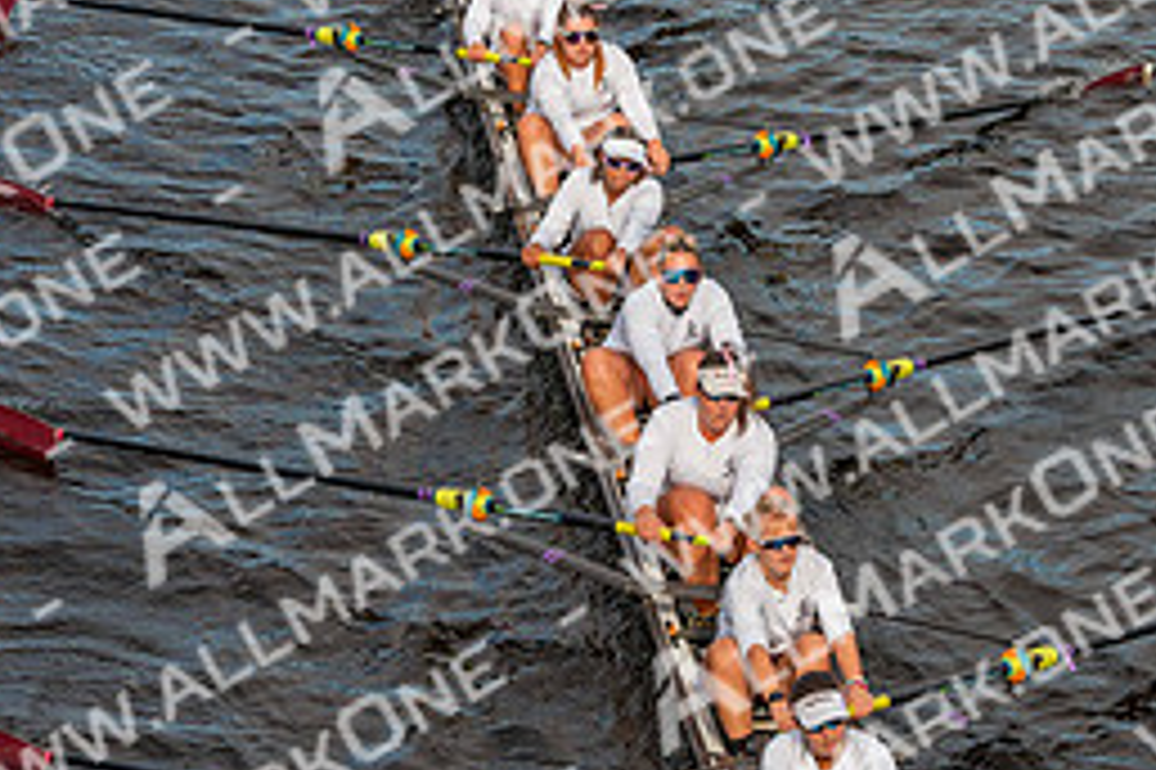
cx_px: 733
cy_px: 435
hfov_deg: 13.0
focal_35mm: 158
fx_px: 5070
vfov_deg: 8.7
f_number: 5
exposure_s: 1/2500
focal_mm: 70
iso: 320
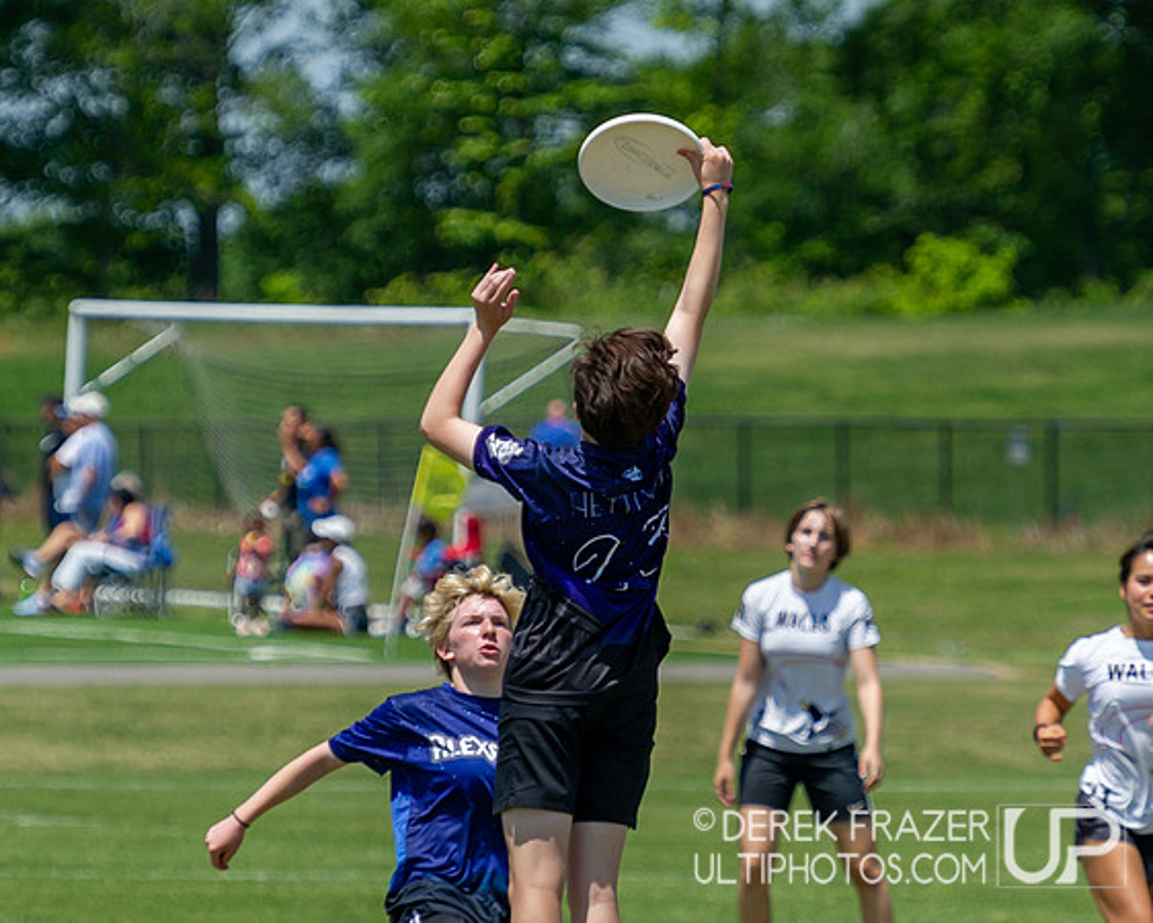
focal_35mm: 417
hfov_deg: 4.6
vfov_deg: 3.7
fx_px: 14245
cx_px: 618
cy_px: 484
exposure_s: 1/3200
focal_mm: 190
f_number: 4
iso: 400
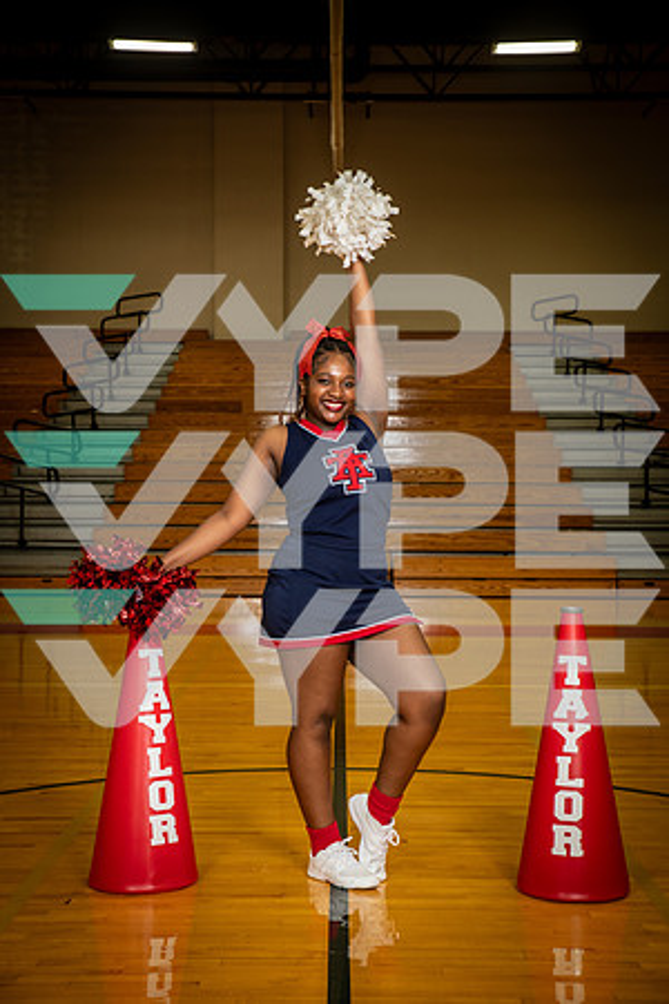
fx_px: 1672
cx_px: 334
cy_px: 502
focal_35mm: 60
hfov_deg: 22.6
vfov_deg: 33.4
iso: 800
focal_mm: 60
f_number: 7.1
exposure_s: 1/160
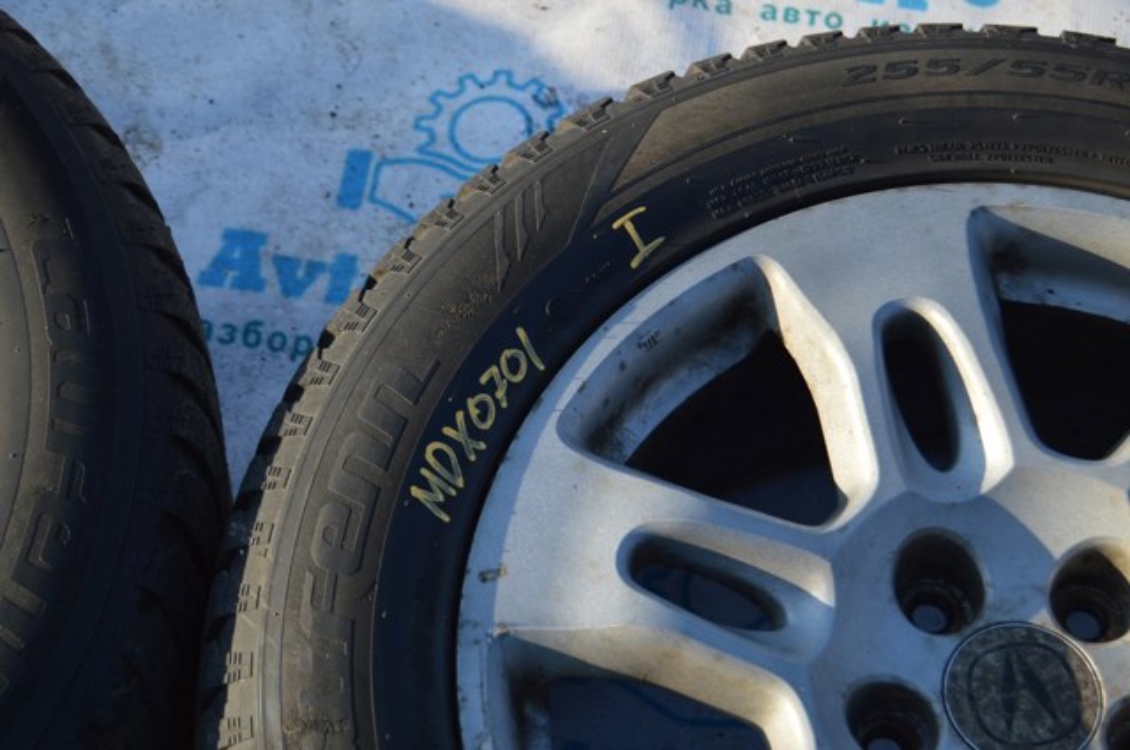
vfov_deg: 16.5
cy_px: 375
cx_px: 565
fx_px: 2586
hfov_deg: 24.6
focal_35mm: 82
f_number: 5.6
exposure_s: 1/125
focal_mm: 55
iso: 100
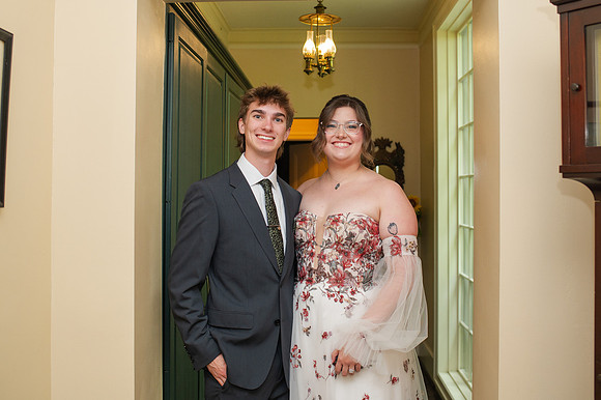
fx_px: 667
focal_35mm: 40
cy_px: 178
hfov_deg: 48.5
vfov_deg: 33.3
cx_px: 301
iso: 1000
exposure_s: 1/200
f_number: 3.5
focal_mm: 35
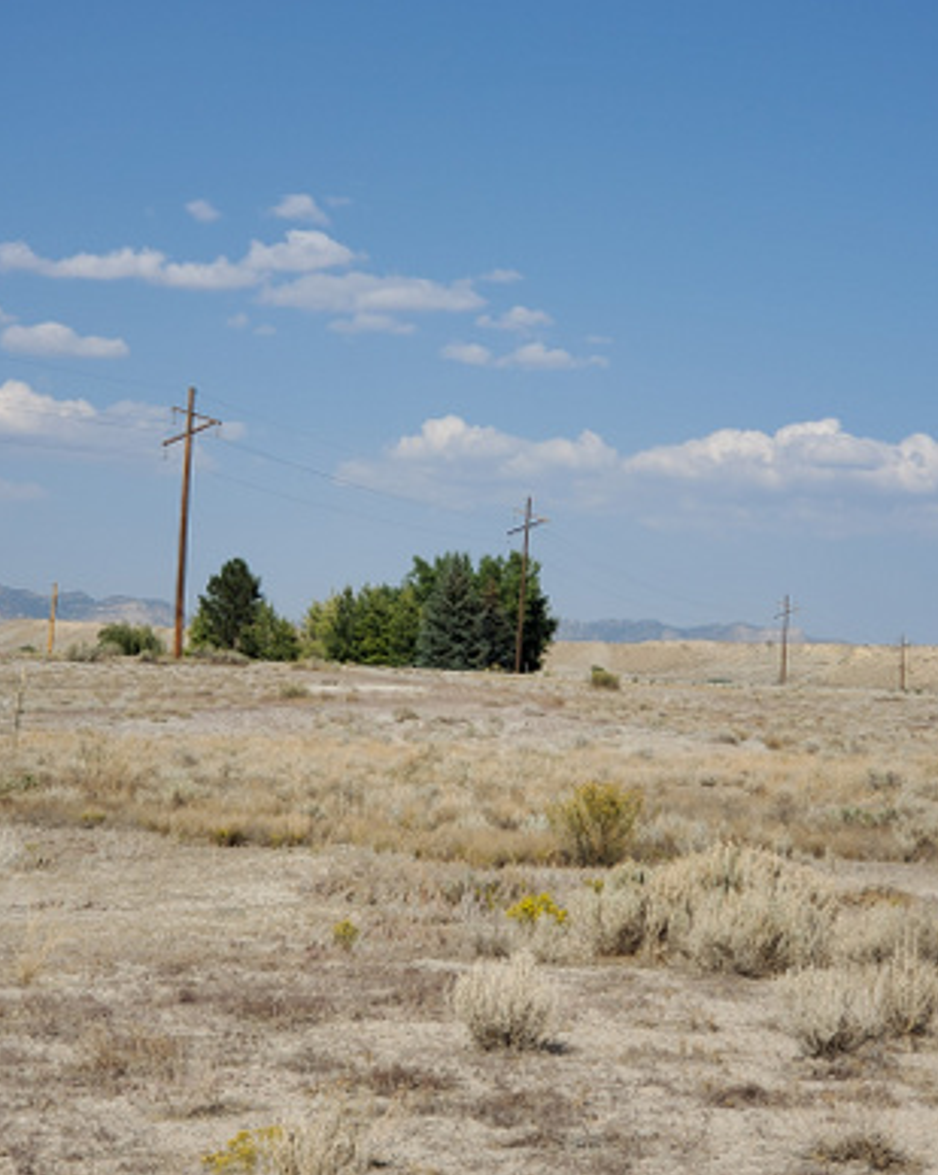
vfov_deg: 30.0
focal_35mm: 63
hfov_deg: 24.2
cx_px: 434
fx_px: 2189
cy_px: 571
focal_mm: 6
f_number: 2.4
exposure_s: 1/1279
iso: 50
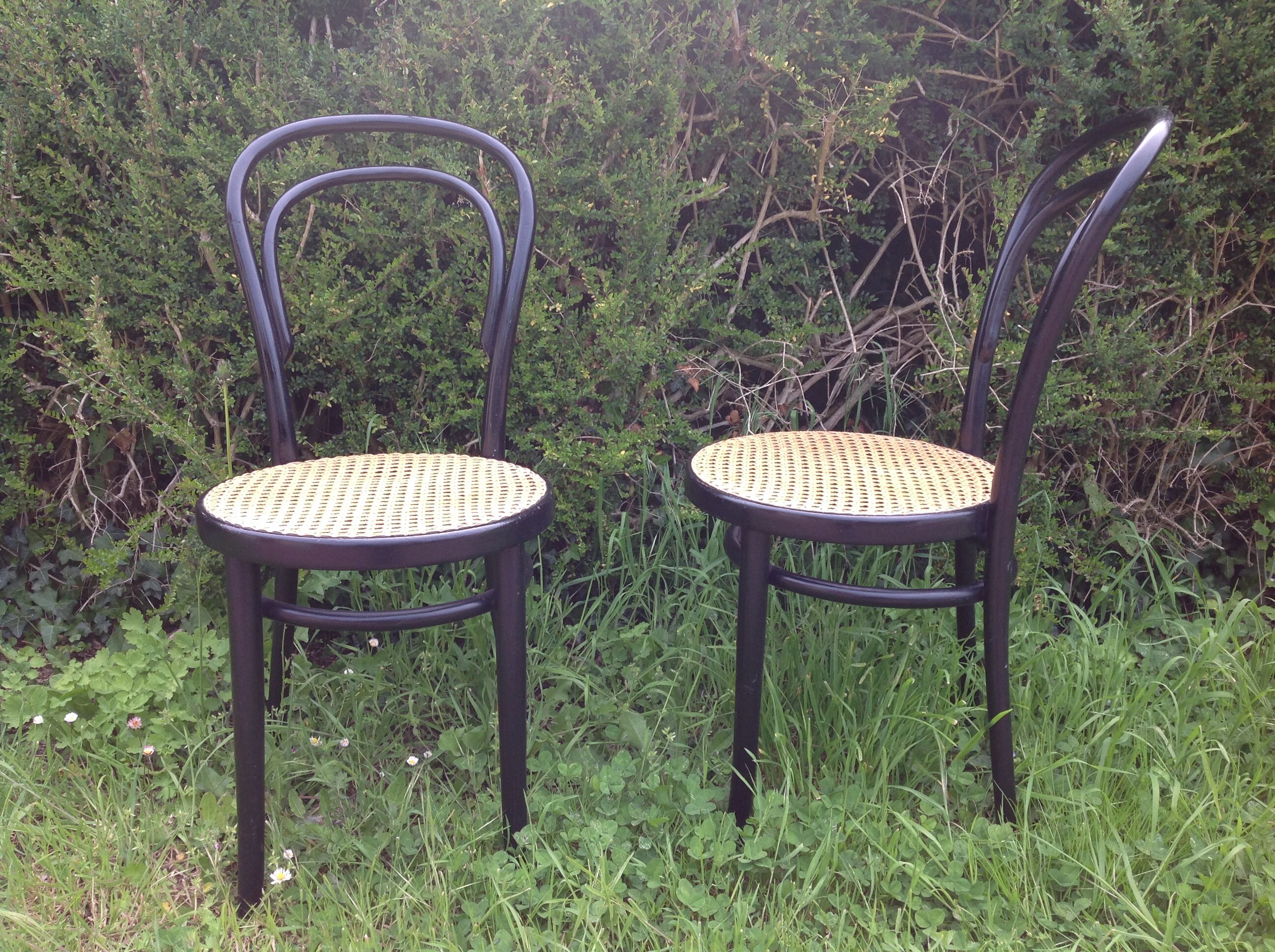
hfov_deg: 52.7
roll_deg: -1.1
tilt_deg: -17.7
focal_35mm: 35
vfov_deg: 40.6
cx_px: 638
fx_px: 1287
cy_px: 476
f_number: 2.4
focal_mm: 4.28
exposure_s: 1/291
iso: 50
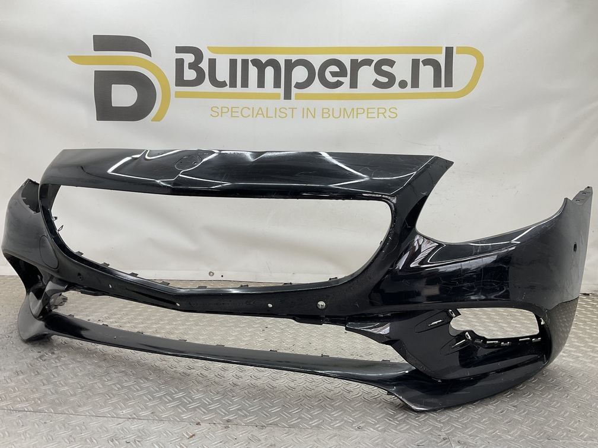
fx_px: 501
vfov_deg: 48.2
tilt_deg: -7.7
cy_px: 224
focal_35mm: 29
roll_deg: -2.5
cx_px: 299
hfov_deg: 61.7
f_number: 1.8
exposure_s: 1/100
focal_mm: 3
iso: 20
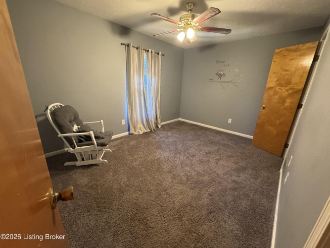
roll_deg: -2.6
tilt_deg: -18.0
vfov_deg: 85.7
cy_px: 124
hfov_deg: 102.1
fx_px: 133
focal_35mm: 14
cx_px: 165
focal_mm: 2.22
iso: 640
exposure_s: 1/60
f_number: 2.2
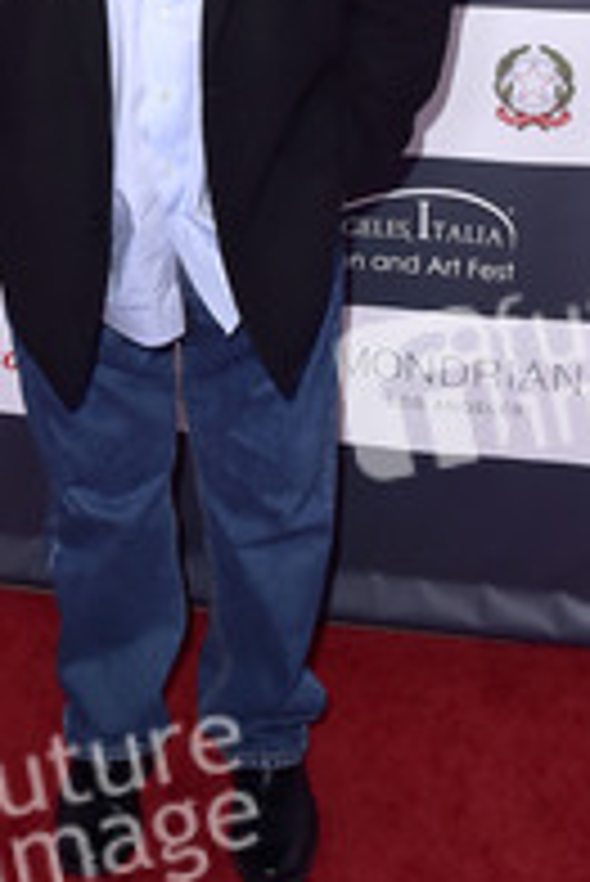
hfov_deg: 24.4
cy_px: 148
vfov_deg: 34.8
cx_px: 160
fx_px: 1350
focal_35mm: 55
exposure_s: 1/320
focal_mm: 27
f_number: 6.3
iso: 500
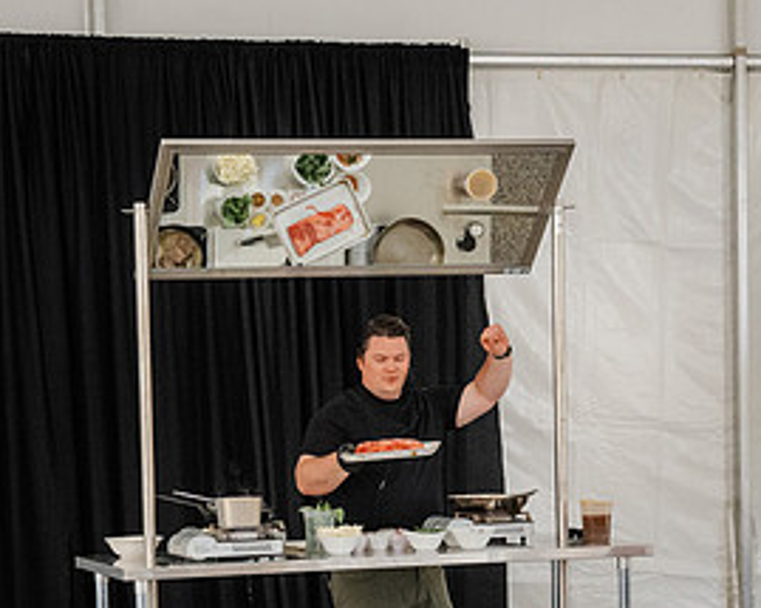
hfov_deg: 16.4
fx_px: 2634
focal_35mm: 117
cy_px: 656
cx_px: 303
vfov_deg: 12.9
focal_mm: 38
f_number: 5
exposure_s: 1/320
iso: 2500
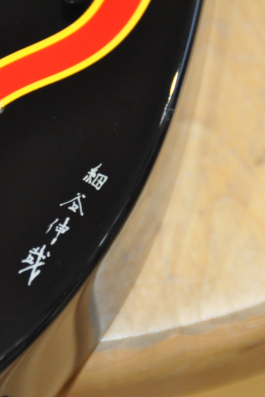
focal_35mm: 452
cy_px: 198
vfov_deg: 4.6
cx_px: 85
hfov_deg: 3.0
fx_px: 4991
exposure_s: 1/60
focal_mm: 200
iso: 2000
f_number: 6.3
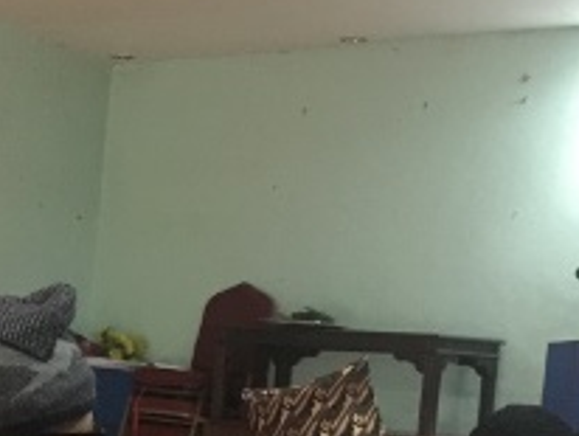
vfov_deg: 15.7
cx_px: 87
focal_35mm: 90
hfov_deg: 21.4
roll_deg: -3.9
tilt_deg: -6.7
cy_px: 546
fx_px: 1507
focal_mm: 4.15
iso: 200
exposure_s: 1/8
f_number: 2.2
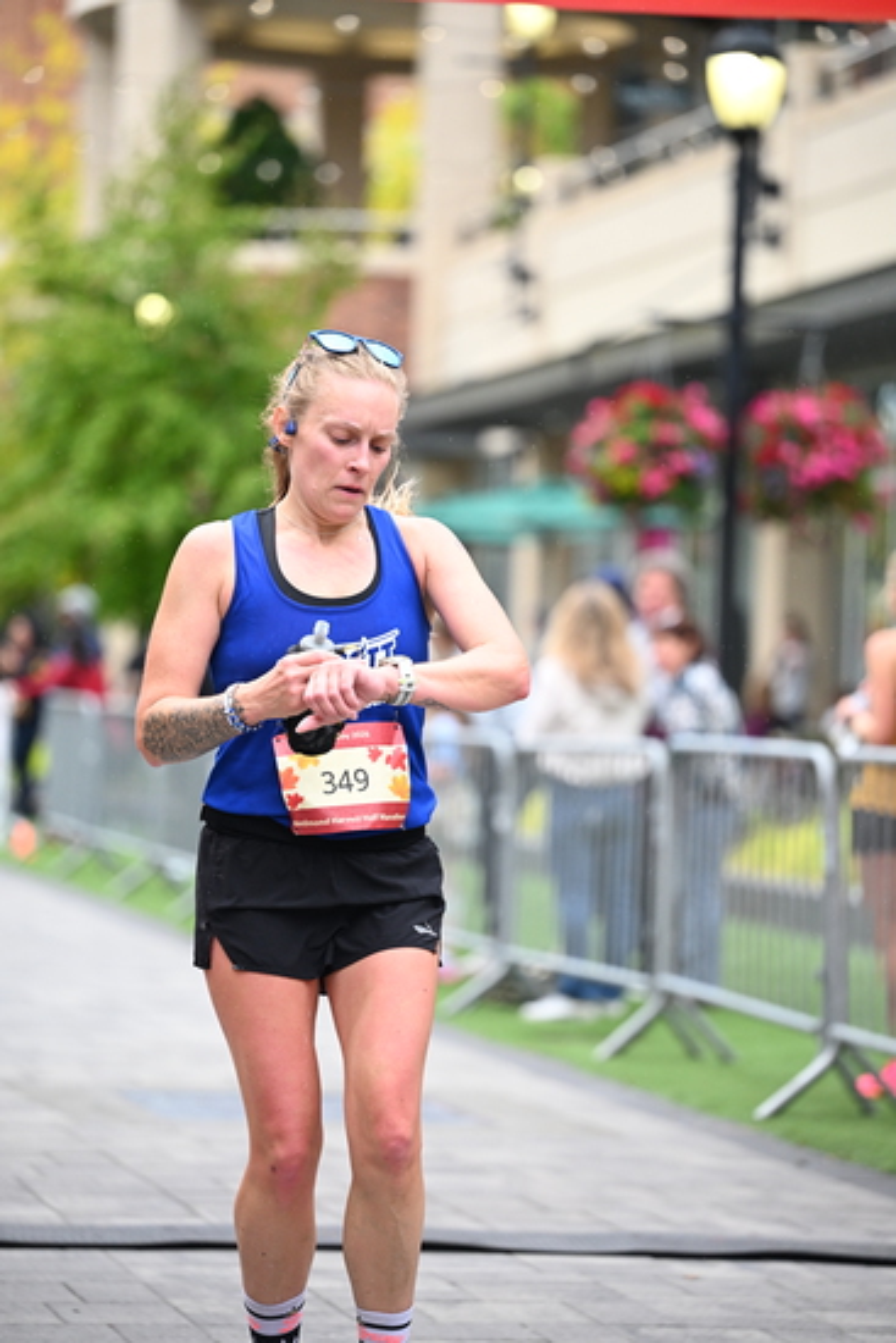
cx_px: 448
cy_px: 672
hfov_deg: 11.0
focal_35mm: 125
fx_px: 4663
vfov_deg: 16.4
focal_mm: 125
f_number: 2.8
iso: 1250
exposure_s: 1/1600
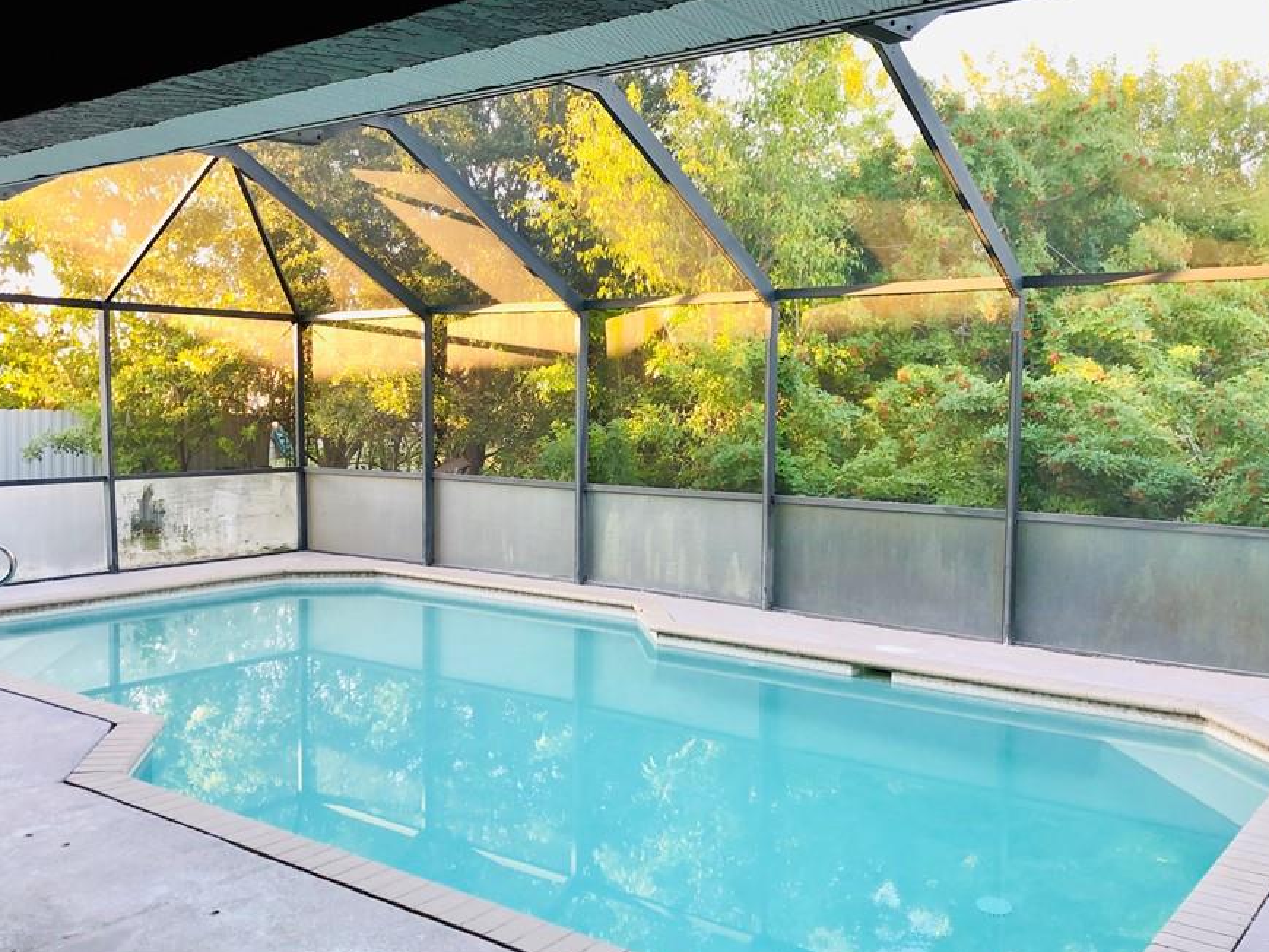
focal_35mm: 33
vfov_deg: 42.9
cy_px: 505
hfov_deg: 55.3
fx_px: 1210
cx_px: 631
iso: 25
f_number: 1.8
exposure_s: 1/40
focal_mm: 4
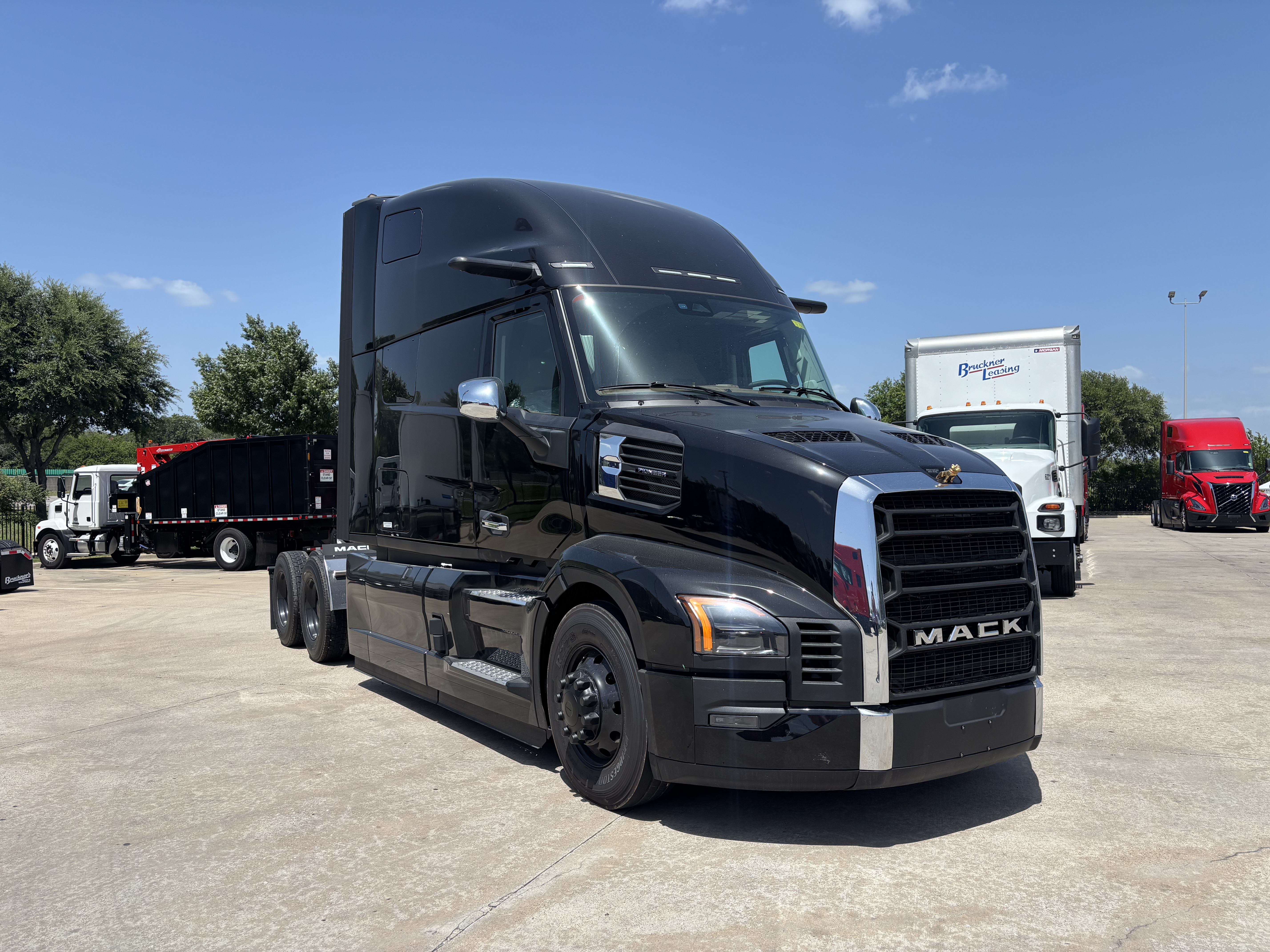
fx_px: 954
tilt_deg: -1.3
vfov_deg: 53.1
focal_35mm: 26
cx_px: 635
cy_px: 476
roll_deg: +0.3
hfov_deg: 67.3
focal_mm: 5.96
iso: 50
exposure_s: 1/3311
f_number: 1.6
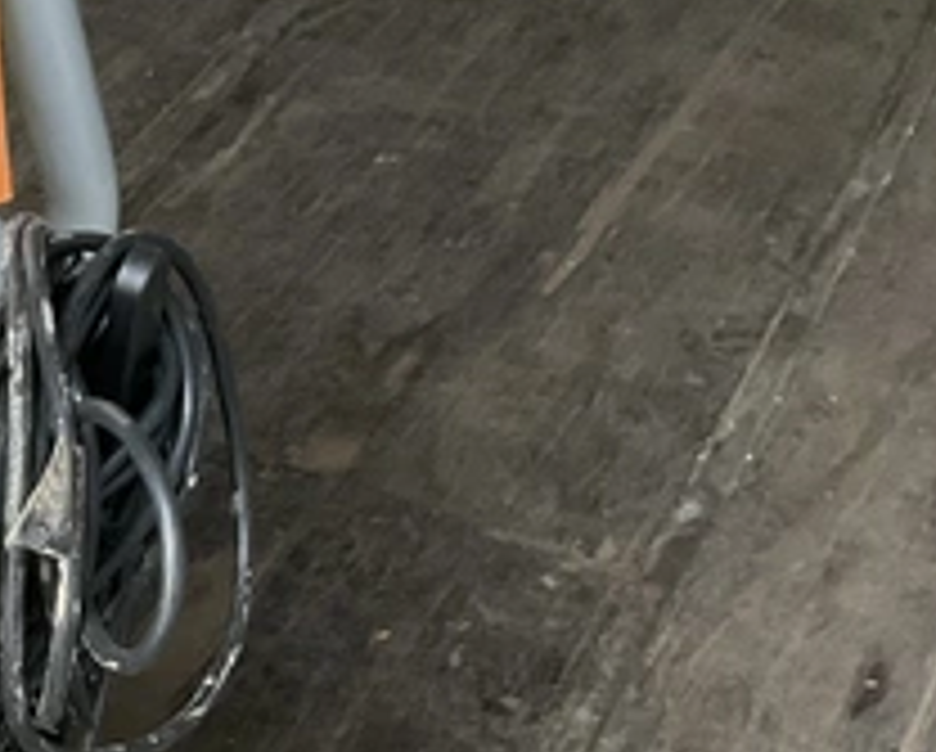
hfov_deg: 17.0
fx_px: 2830
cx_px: -477
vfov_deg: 14.9
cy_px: 768
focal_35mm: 102
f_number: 1.8
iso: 64
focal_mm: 3
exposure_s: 1/80
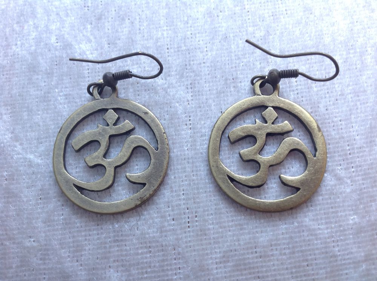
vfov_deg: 40.6
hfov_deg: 52.7
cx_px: 188
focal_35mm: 35
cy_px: 140
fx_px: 381
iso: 50
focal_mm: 4.28
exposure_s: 1/15
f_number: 2.4
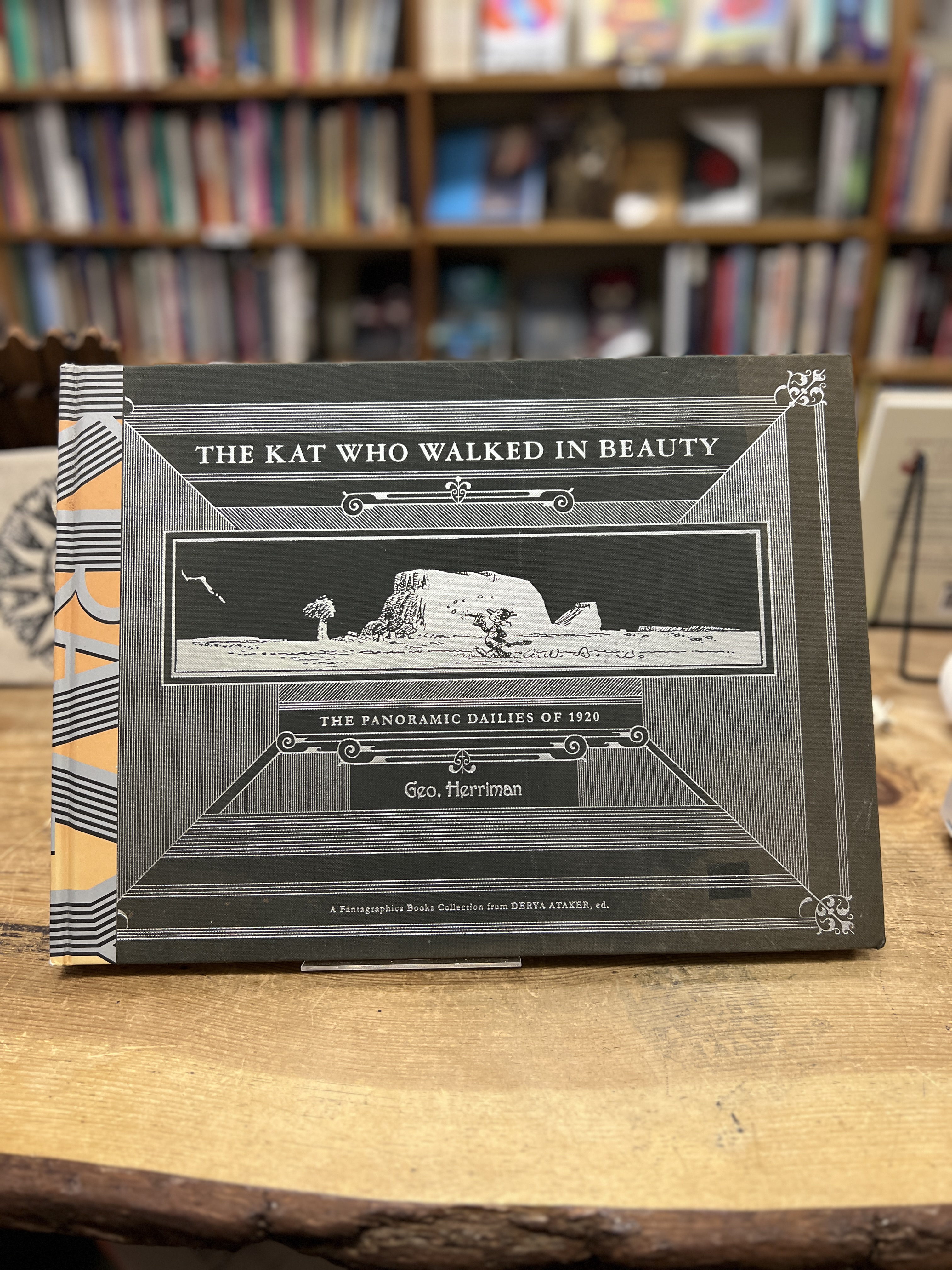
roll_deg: +0.1
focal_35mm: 26
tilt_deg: -23.8
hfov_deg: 53.1
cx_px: 476
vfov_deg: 67.3
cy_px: 635
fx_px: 953
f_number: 1.5
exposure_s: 1/60
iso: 125
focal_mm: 5.7
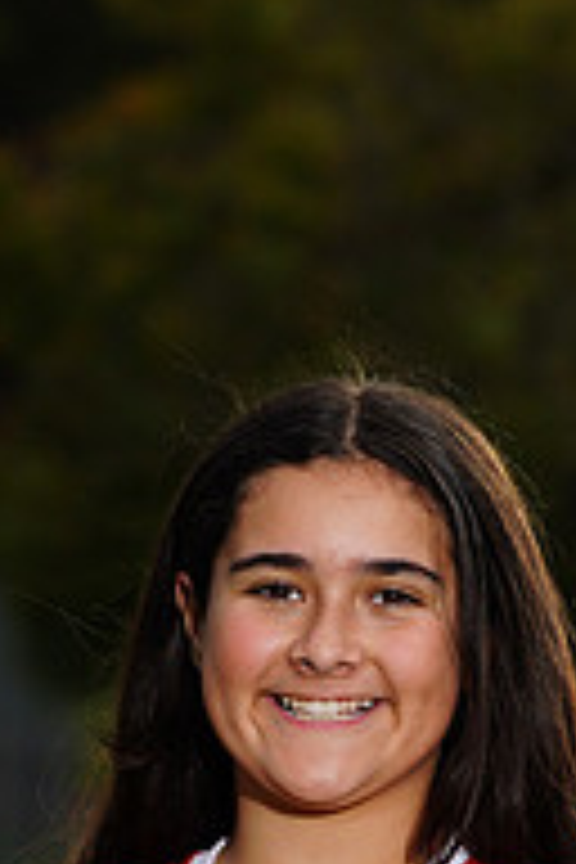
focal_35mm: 566
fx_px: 13583
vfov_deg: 3.6
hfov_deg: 2.4
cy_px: 1251
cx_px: 380
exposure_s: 1/250
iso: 160
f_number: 9
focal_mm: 187
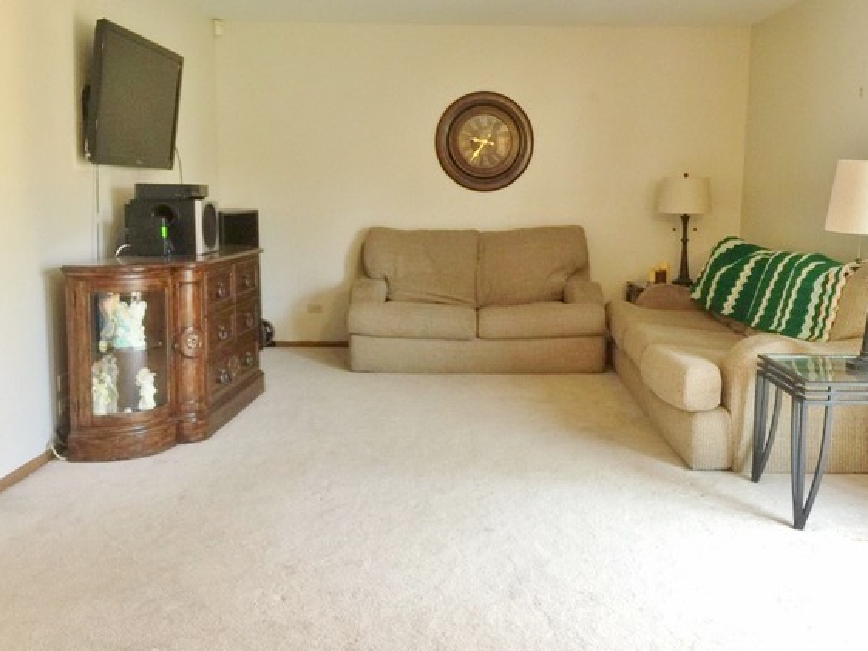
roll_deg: -1.4
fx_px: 828
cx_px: 480
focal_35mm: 33
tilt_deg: -5.7
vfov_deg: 42.9
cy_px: 302
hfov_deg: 55.2
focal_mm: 4.15
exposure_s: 1/15
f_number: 2.2
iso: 40
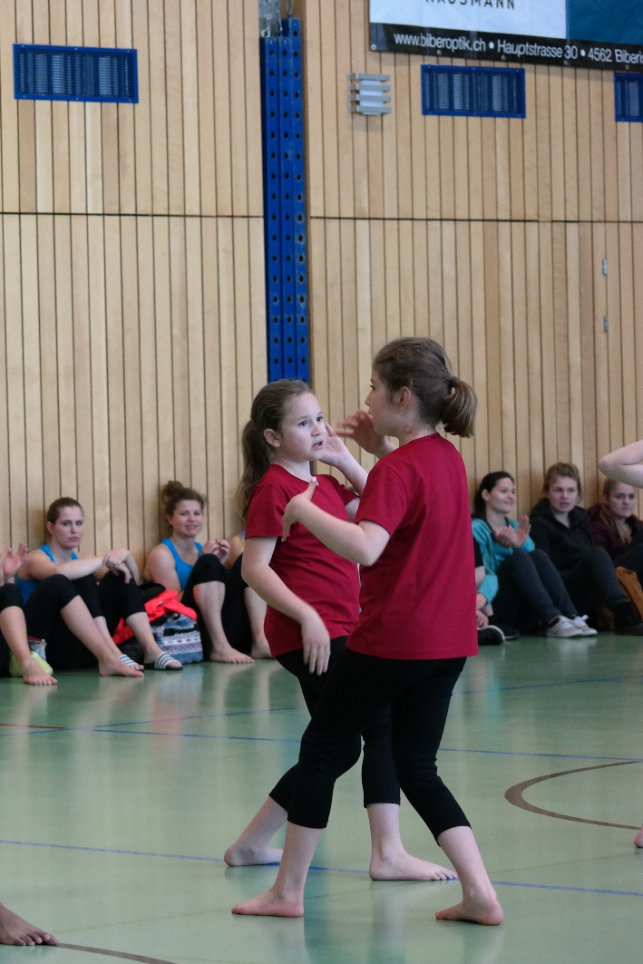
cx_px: -75
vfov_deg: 12.8
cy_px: 482
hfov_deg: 8.5
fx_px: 4312
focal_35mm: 161
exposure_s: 1/100
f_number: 4.5
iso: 1600
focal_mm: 70
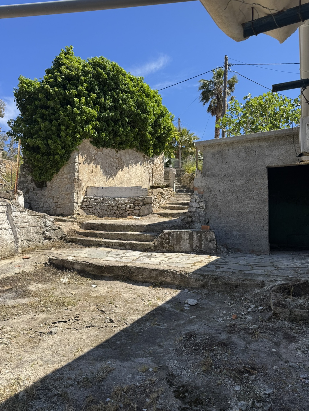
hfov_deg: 56.8
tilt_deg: +4.7
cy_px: 206
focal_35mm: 24
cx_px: 154
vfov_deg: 71.6
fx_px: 286
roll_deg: -0.8
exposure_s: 1/2833
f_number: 1.78
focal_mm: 6.76
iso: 80
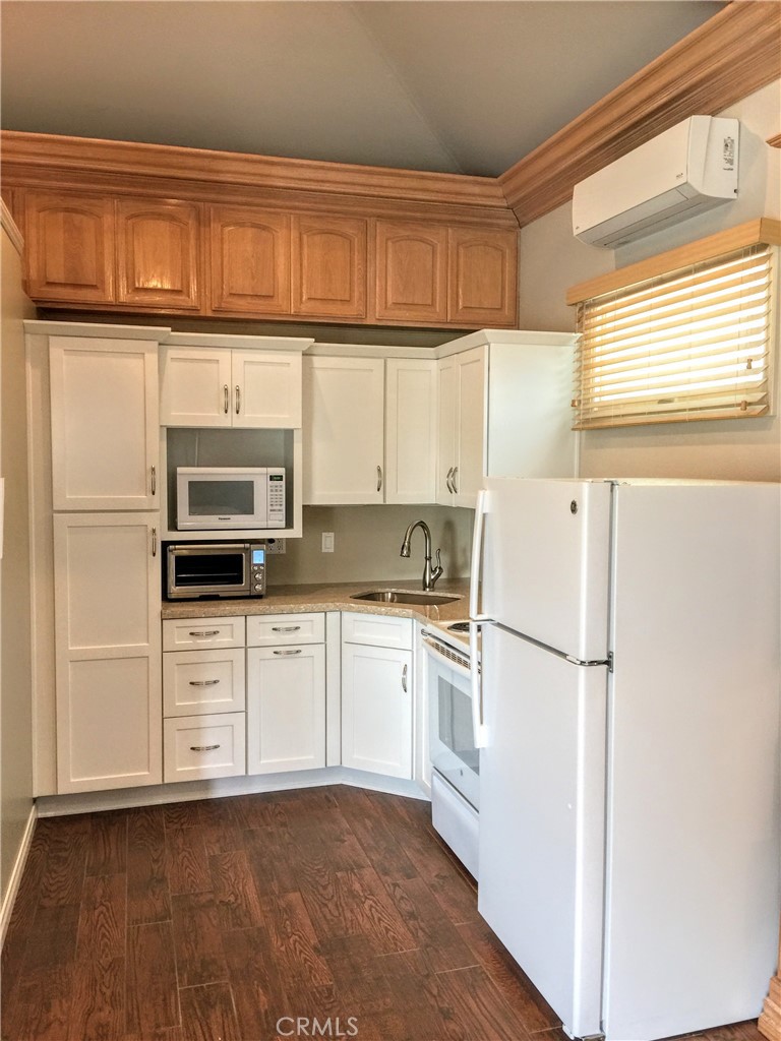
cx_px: 390
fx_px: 872
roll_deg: -0.2
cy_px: 520
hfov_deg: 48.2
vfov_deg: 61.7
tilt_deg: -4.4
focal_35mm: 29
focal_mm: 4.15
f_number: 2.2
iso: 40
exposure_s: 1/15
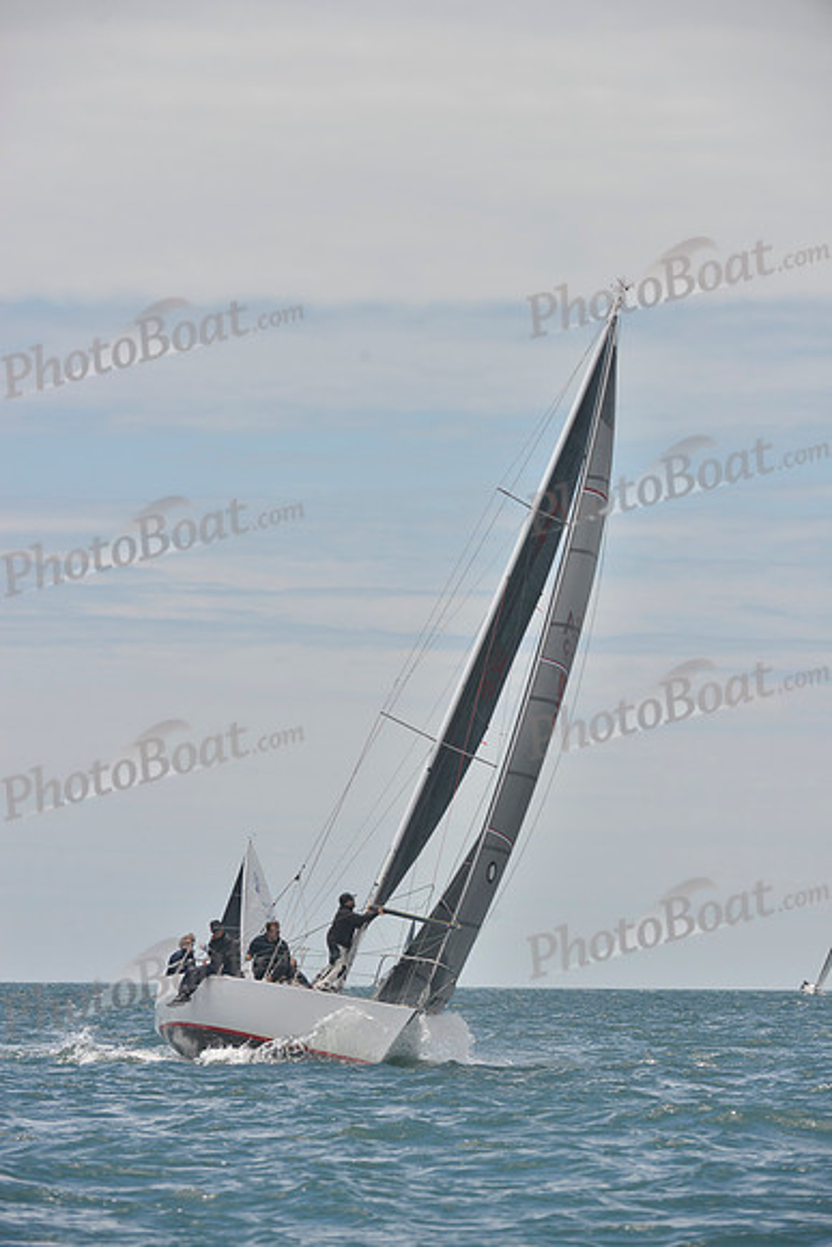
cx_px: 416
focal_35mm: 200
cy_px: 624
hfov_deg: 6.9
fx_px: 6929
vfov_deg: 10.3
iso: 280
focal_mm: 200
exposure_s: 1/1250
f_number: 7.1
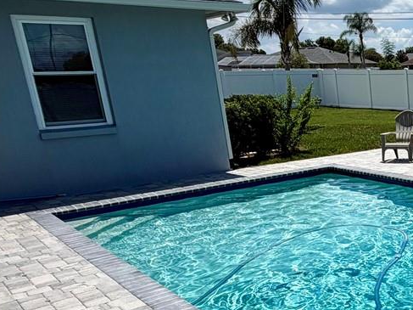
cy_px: 223
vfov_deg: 31.1
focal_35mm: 46
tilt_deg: -15.4
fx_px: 549
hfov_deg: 33.2
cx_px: 504
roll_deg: +1.7
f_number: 2.2
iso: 20
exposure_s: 1/1795
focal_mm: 2.22
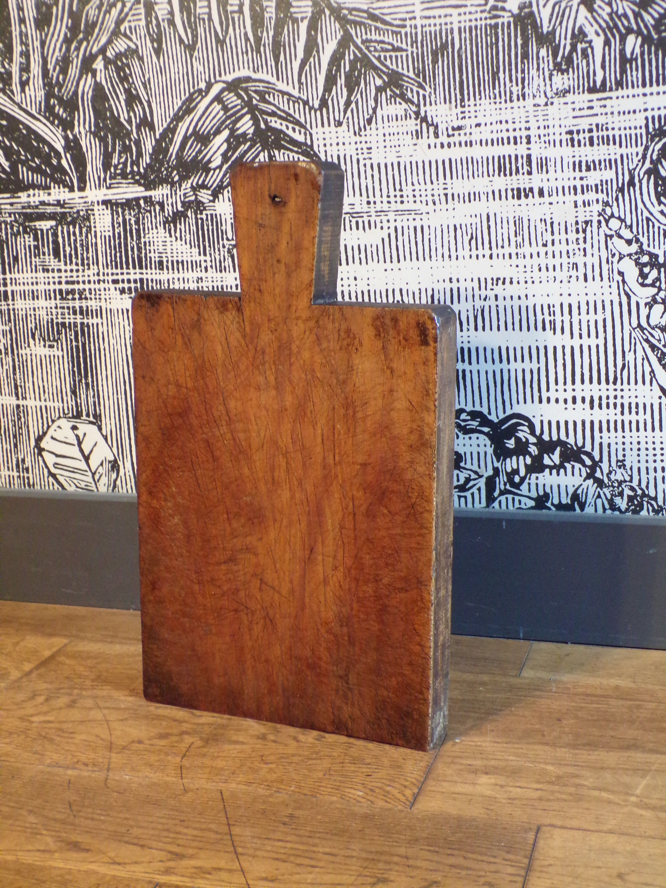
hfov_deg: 34.3
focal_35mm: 42
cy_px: 444
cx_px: 333
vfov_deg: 44.8
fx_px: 1077
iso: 463
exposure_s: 1/17
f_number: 3.4
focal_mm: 7.6
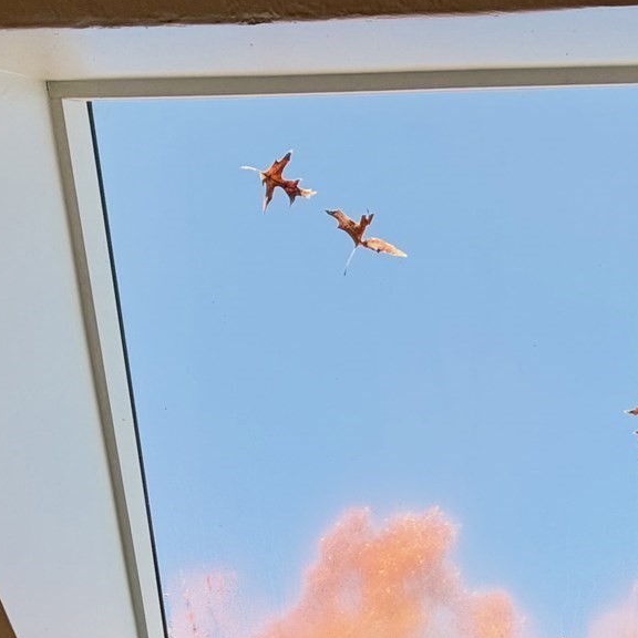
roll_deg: +0.9
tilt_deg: +43.8
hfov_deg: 38.2
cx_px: 380
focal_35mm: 44
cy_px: 640
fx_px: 917
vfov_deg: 34.8
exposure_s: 1/120
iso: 40
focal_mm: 2.22
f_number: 2.2
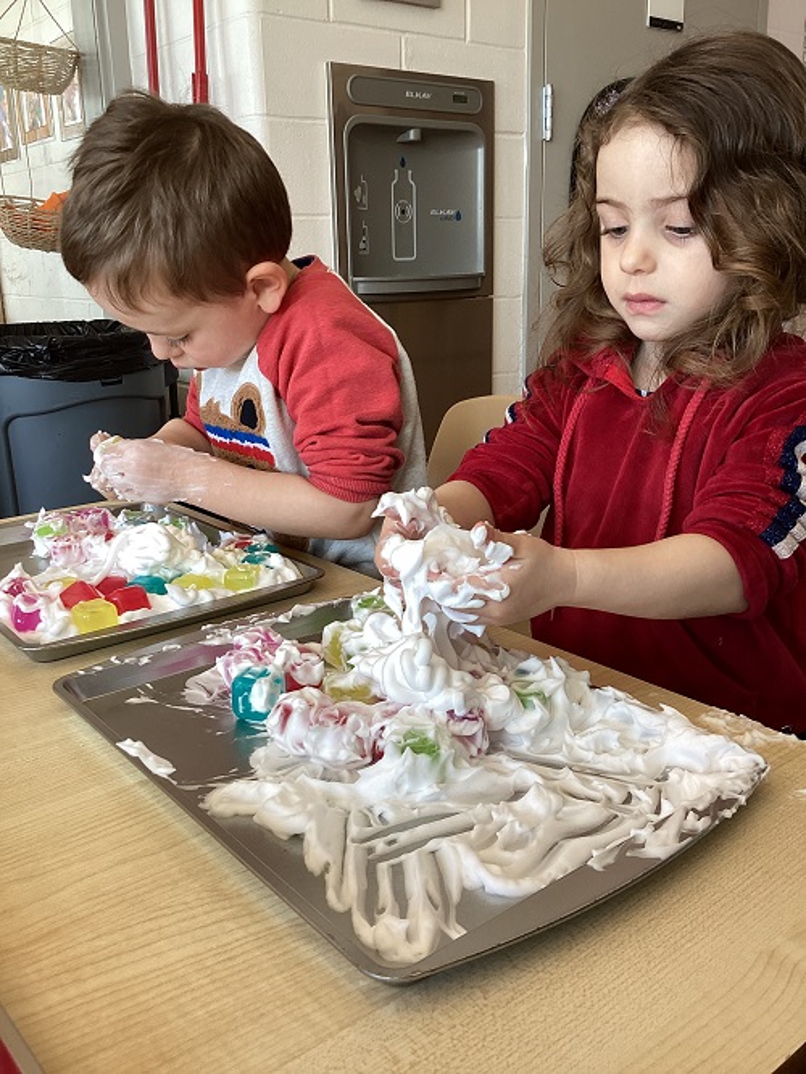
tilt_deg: -17.0
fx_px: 962
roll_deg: +1.4
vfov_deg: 58.3
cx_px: 403
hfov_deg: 45.5
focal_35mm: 31
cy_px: 537
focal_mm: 3.3
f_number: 2.4
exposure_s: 1/50
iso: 64
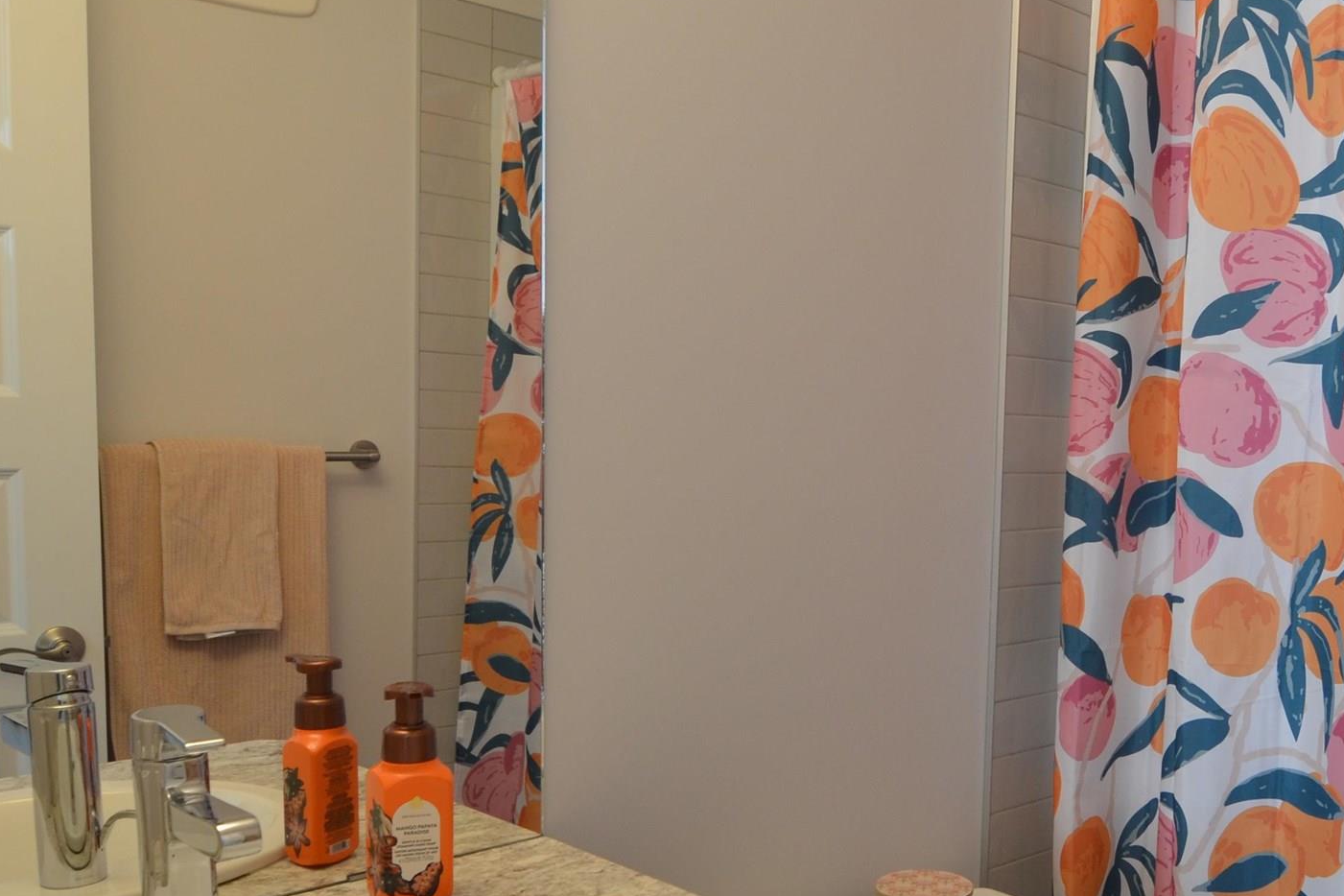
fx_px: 1347
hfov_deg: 51.0
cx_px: 993
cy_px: 554
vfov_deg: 36.6
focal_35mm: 36
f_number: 4
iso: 400
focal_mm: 11
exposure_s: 1/60
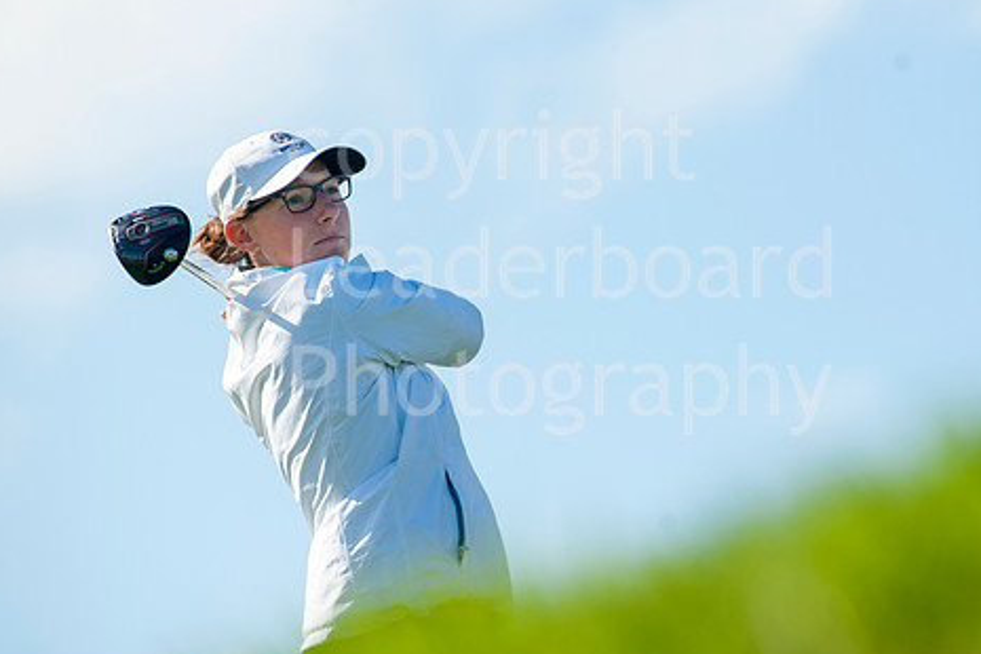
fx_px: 10191
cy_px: 283
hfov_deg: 5.5
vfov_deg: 3.7
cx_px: 565
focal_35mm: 374
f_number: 7.1
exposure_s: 1/4000
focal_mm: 300
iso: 500
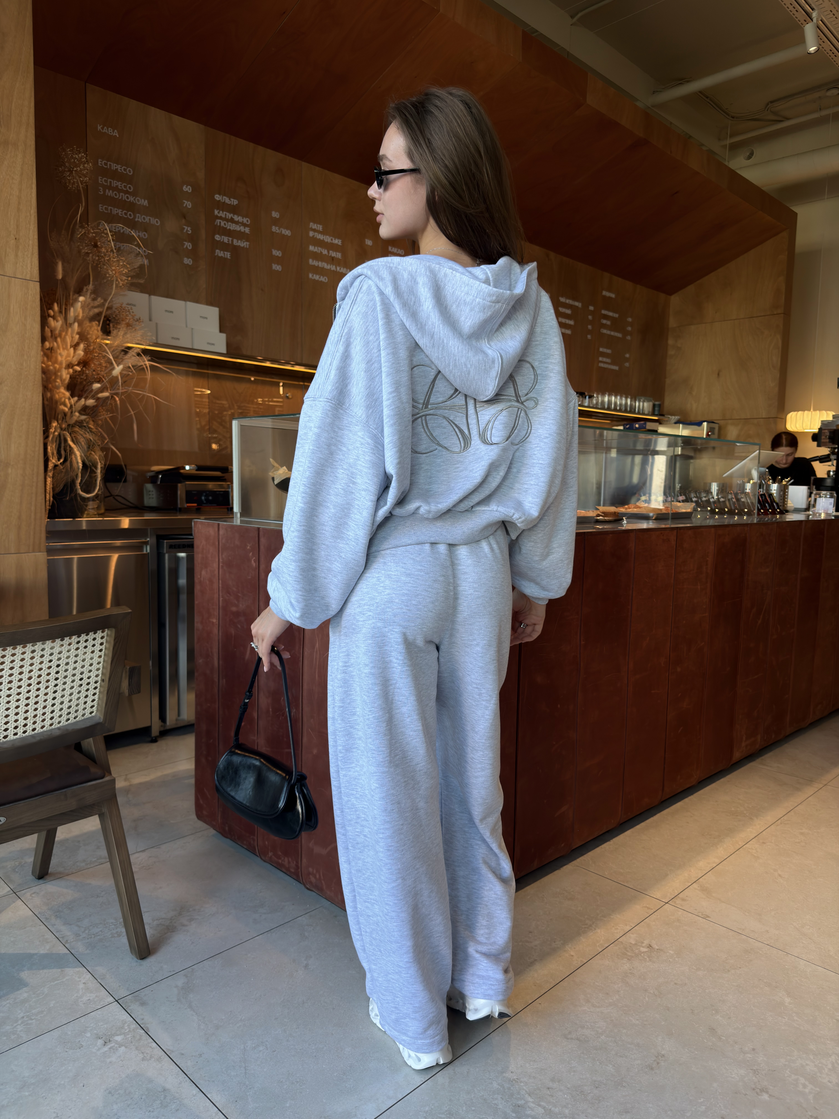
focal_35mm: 24
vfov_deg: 71.6
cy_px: 560
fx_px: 776
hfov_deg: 56.8
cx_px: 420
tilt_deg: -5.8
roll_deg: -1.2
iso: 64
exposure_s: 1/100
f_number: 1.78
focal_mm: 6.76
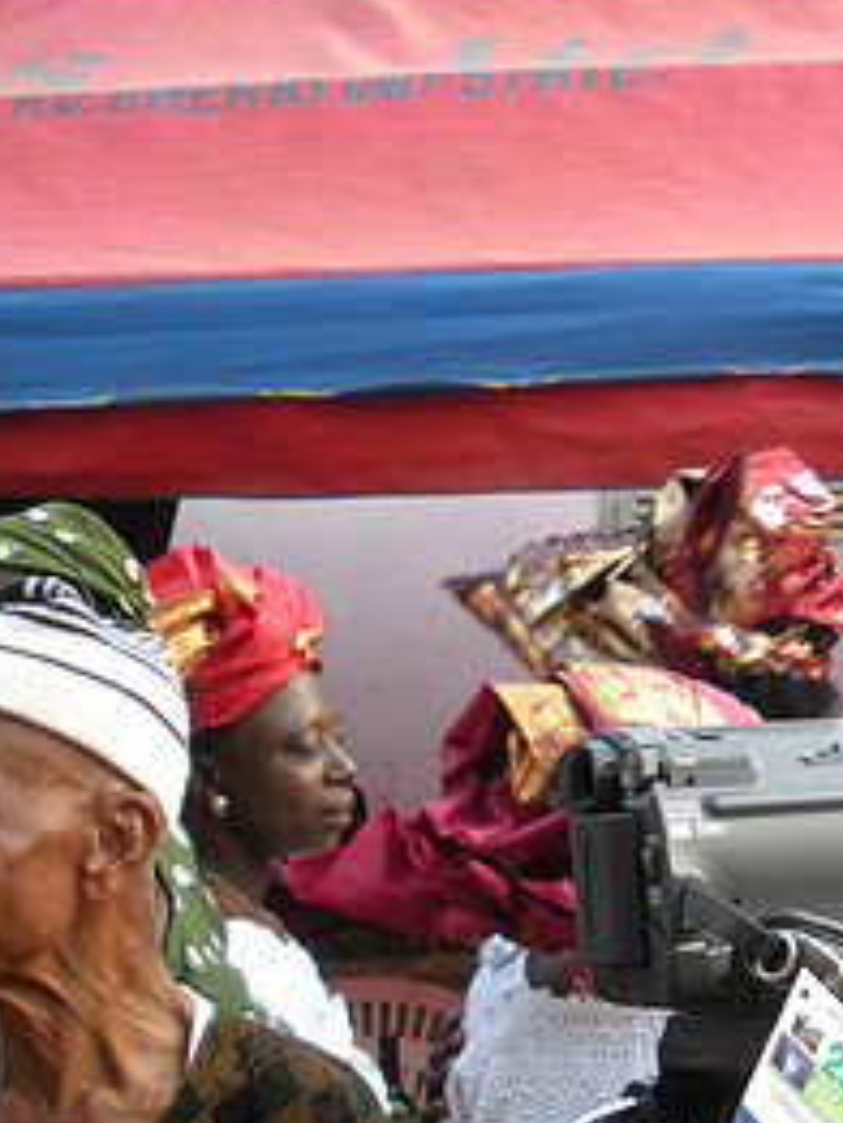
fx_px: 2596
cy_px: 871
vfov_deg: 24.1
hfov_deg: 17.0
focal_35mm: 80
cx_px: 1191
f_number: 3.5
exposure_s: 1/53.3
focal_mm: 6.3
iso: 79
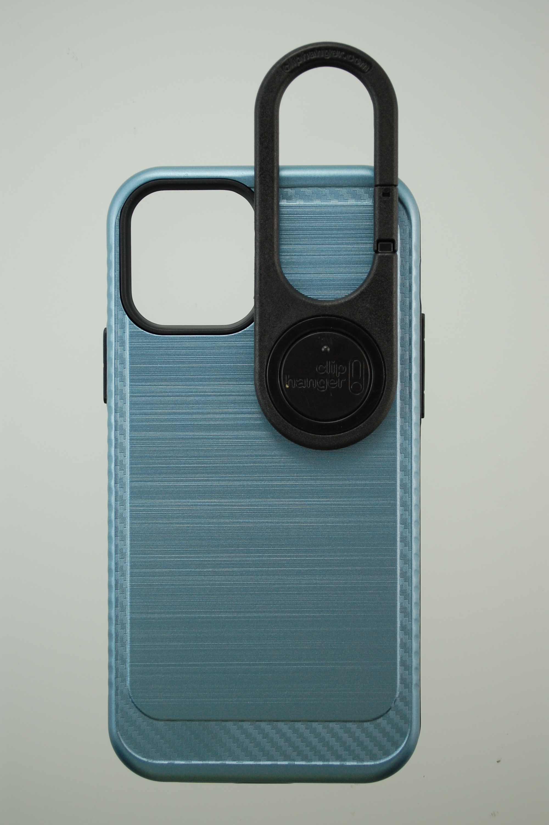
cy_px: 412
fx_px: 1237
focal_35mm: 54
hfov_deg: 25.0
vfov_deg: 36.9
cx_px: 274
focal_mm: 36
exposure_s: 1/50
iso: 400
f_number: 5.3
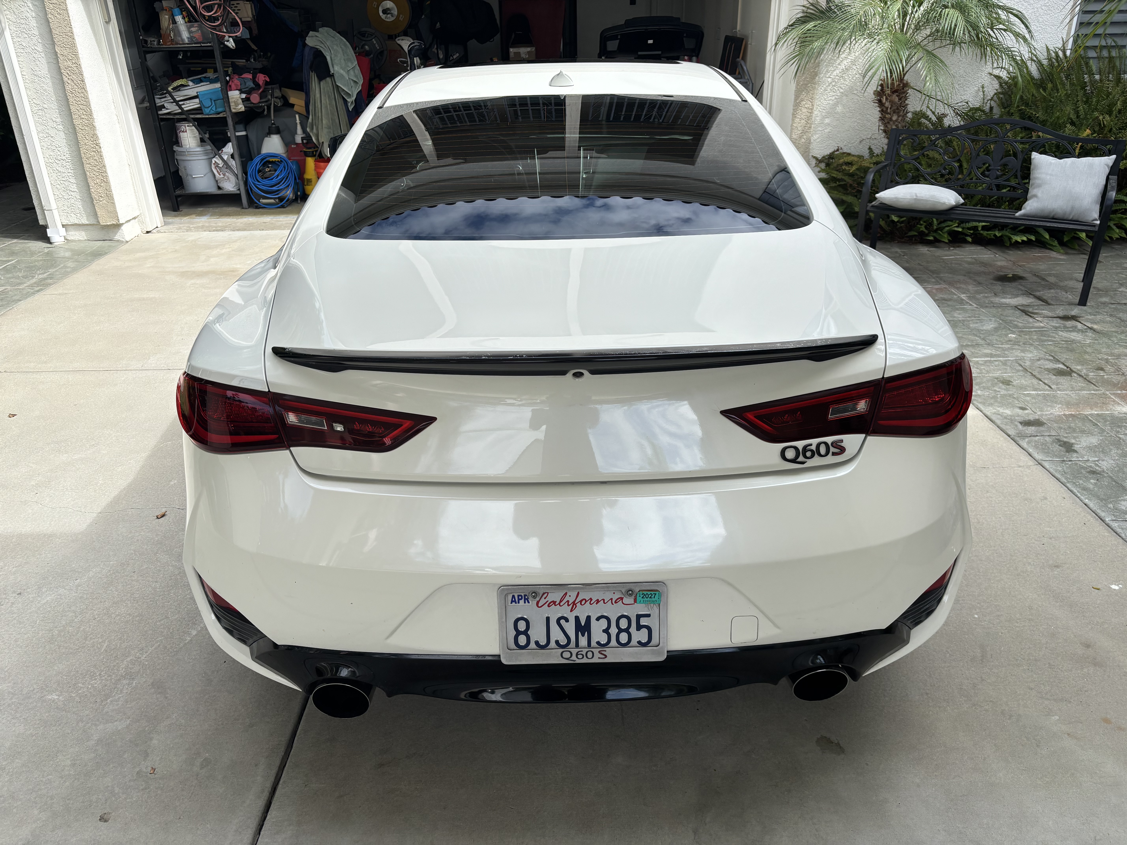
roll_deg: +1.6
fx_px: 846
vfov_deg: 53.1
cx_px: 564
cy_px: 422
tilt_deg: -25.1
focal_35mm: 26
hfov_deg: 67.3
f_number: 1.6
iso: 50
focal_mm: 5.96
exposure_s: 1/1984
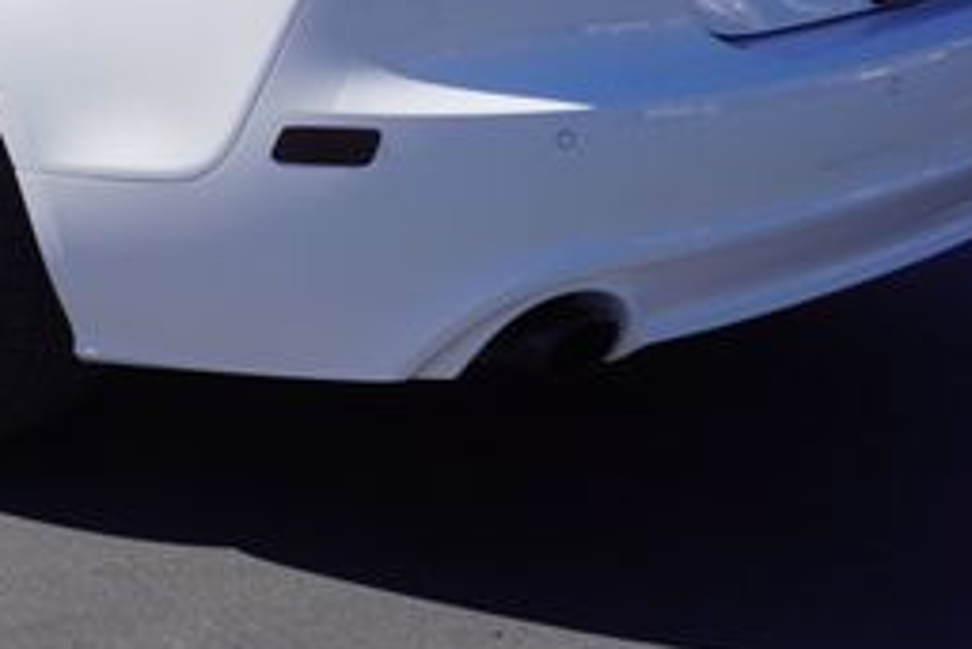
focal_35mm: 86
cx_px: 42
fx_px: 2330
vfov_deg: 15.6
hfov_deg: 22.8
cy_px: 11
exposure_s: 1/200
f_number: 10
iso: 100
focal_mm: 23
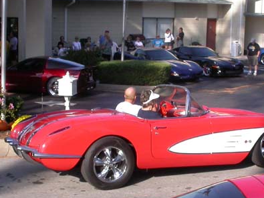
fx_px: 587
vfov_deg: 19.1
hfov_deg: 25.3
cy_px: 116
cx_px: 144
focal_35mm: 77
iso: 100
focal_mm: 7.85
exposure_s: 1/238
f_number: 6.7
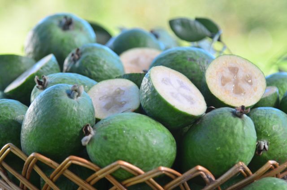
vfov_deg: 8.7
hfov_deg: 13.1
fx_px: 1253
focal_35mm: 158
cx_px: 144
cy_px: 95
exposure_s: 1/320
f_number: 4
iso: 320
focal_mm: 105
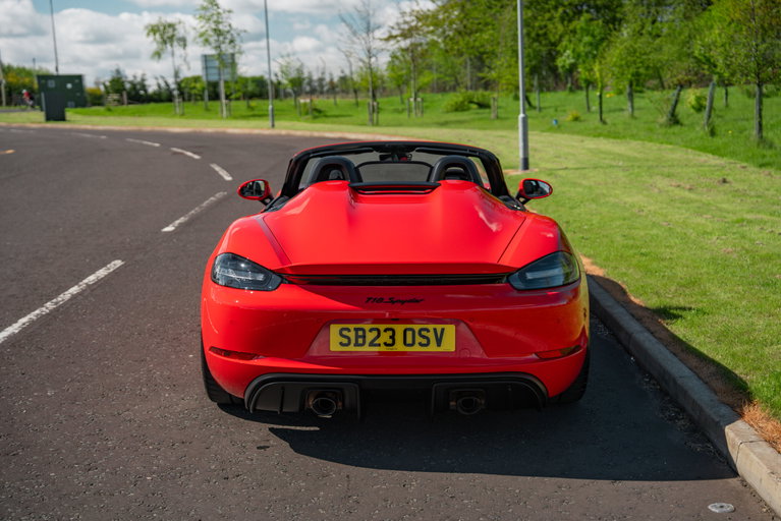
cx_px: 390
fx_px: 1020
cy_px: 260
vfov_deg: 28.7
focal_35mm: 47
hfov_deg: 41.9
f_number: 2.8
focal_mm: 47
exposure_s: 1/1600
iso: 100
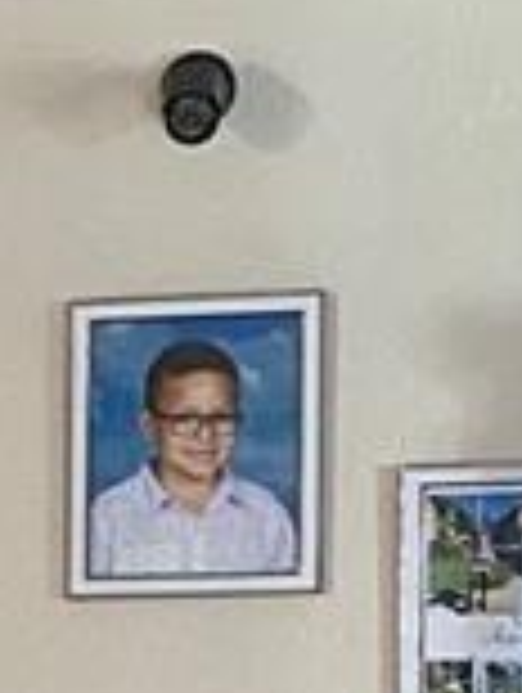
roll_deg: -0.1
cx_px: -945
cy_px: 1012
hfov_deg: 6.8
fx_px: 4050
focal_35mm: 202
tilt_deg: -3.7
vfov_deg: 9.5
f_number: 1.8
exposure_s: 1/40
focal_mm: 4.25
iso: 320
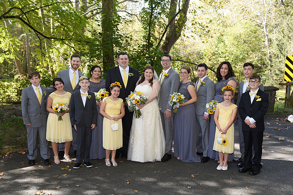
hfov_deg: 54.4
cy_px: 98
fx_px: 285
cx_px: 146
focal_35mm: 35
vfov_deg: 37.9
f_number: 5.6
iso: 640
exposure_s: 1/200
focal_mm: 35
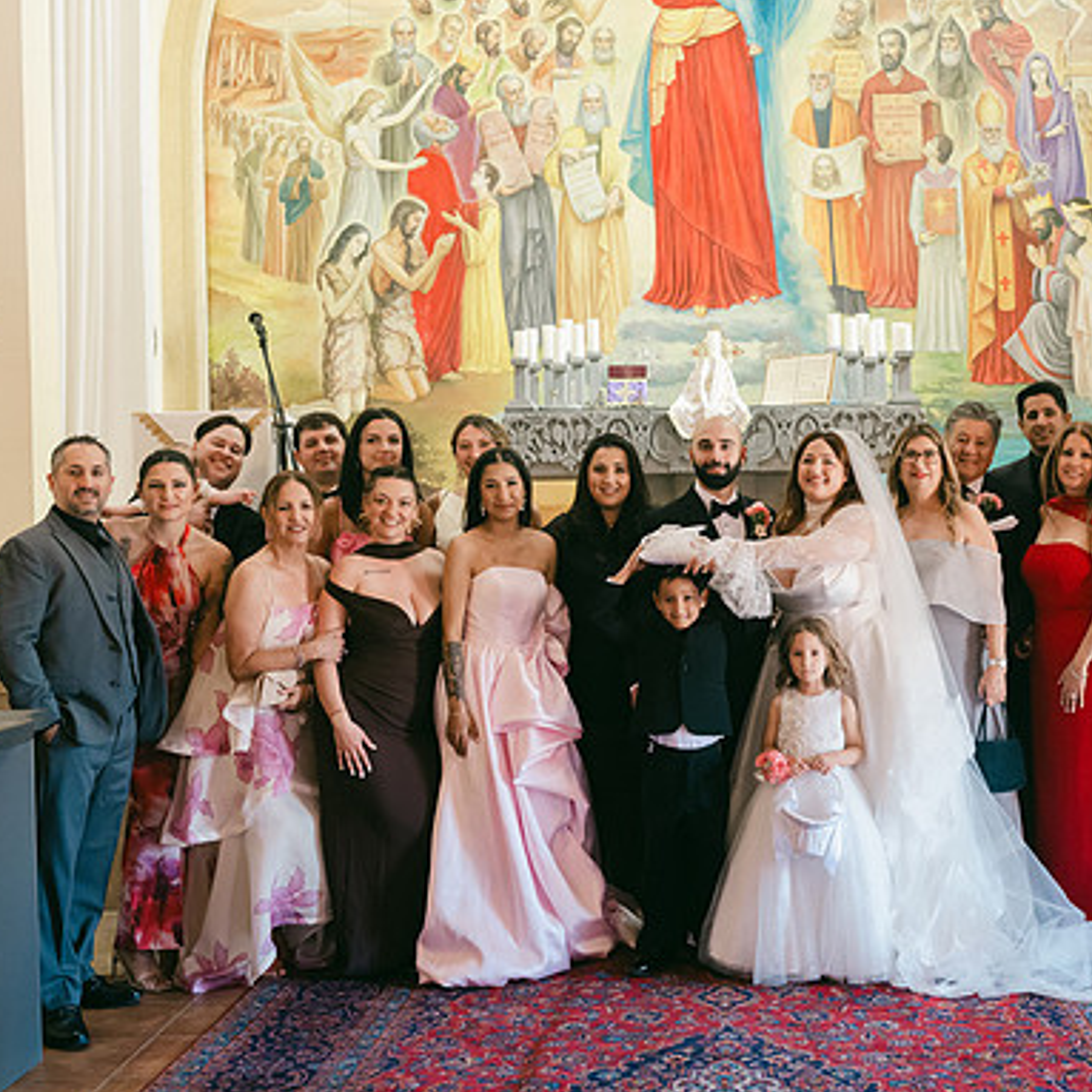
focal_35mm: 46
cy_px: 535
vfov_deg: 36.8
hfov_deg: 36.3
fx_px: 1642
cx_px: 744
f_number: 4
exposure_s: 1/125
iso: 2500
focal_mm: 35
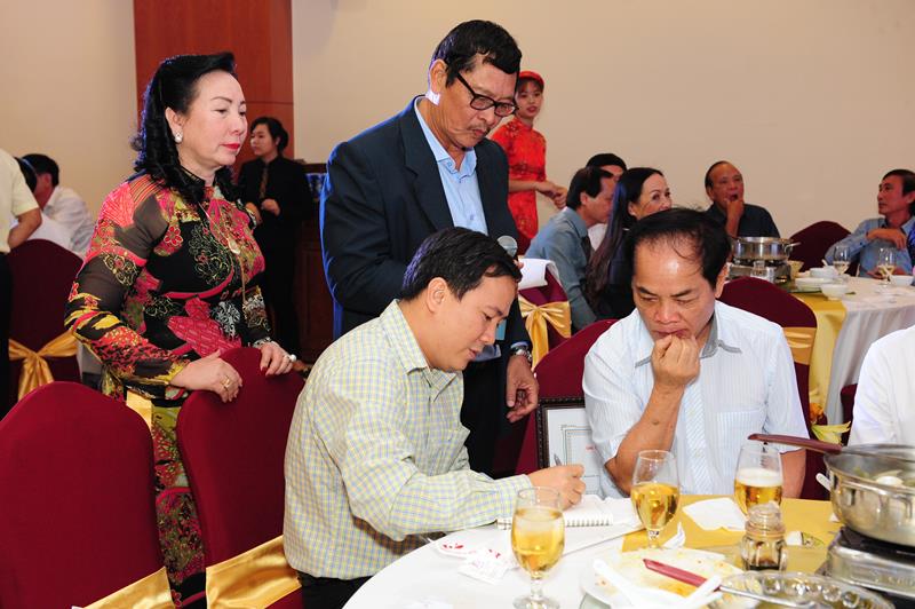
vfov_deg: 28.0
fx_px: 1219
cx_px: 458
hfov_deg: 41.1
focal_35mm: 48
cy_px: 304
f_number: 6.3
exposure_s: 1/125
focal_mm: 48
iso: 2500
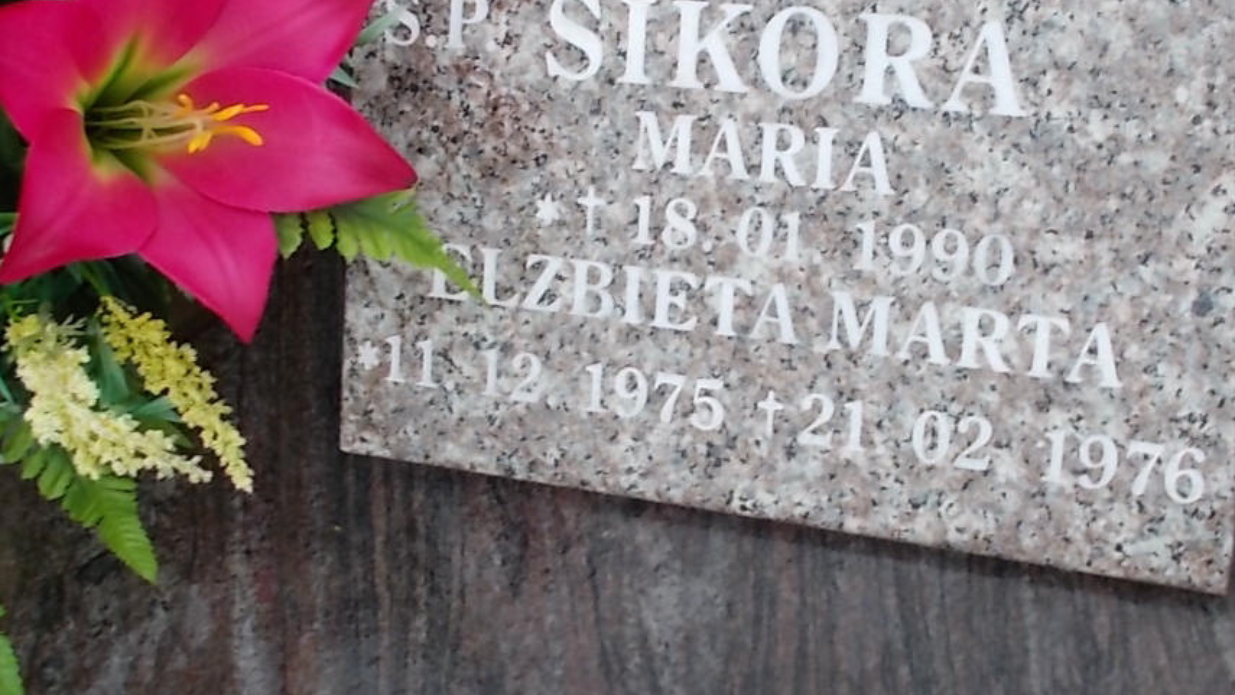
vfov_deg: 22.6
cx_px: 693
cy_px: 250
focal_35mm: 53
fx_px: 1736
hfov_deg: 39.1
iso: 80
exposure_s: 1/60
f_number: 3.2
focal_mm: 4.6
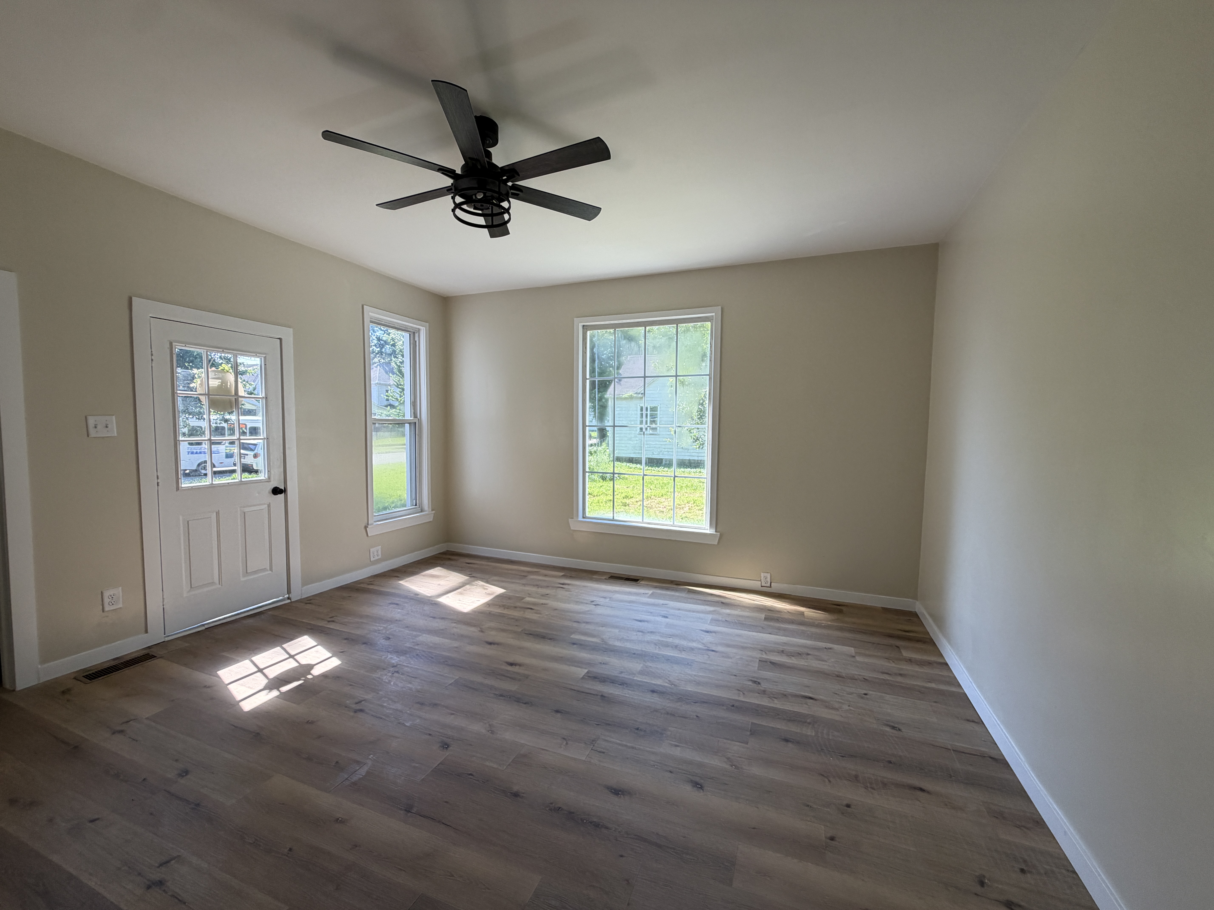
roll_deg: -0.2
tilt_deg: -2.8
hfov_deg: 102.1
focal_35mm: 14
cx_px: 607
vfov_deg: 85.7
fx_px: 491
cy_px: 455
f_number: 2.2
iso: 50
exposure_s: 1/132
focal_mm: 2.22
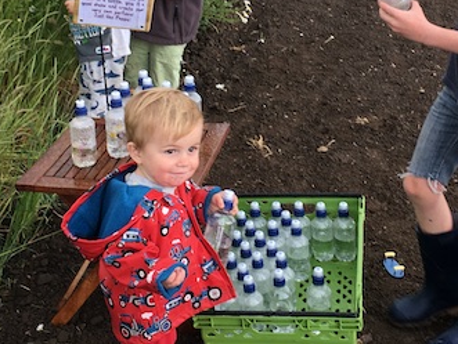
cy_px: 35
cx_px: 238
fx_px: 927
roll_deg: -4.1
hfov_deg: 27.7
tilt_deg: -16.1
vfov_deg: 20.6
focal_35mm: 70
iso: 25
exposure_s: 1/50
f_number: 2.2
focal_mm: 4.15
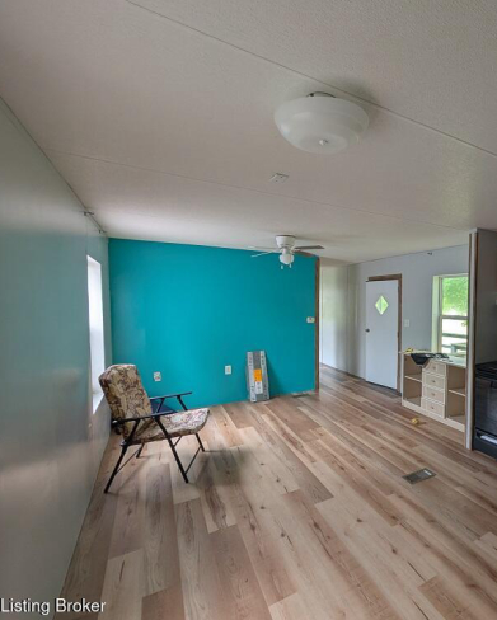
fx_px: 294
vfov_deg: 93.1
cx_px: 363
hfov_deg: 75.5
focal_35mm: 16
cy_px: 316
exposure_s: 1/73.7
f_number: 1.7
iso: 122
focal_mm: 2.02
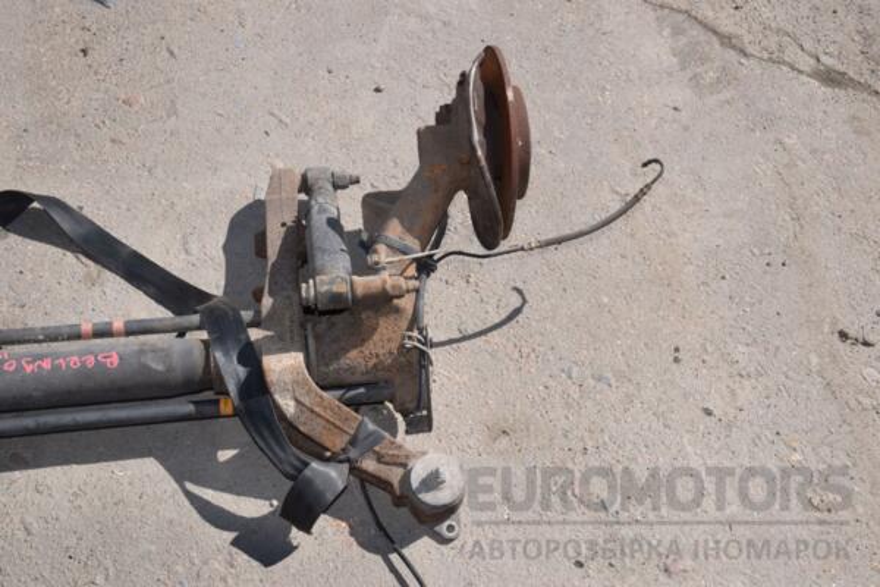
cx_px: 440
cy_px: 294
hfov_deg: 41.1
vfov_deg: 28.1
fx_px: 1173
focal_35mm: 48
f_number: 25
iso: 800
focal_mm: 32
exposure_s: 1/200
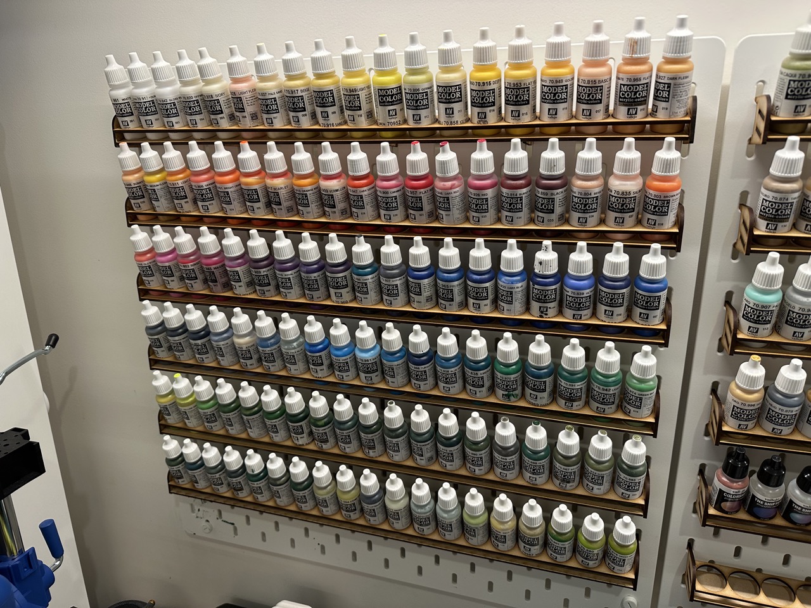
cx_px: 406
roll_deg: +0.9
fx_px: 562
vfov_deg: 56.8
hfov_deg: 71.6
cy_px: 304
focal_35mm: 24
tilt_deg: -17.6
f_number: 1.78
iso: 125
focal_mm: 6.86
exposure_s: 1/100
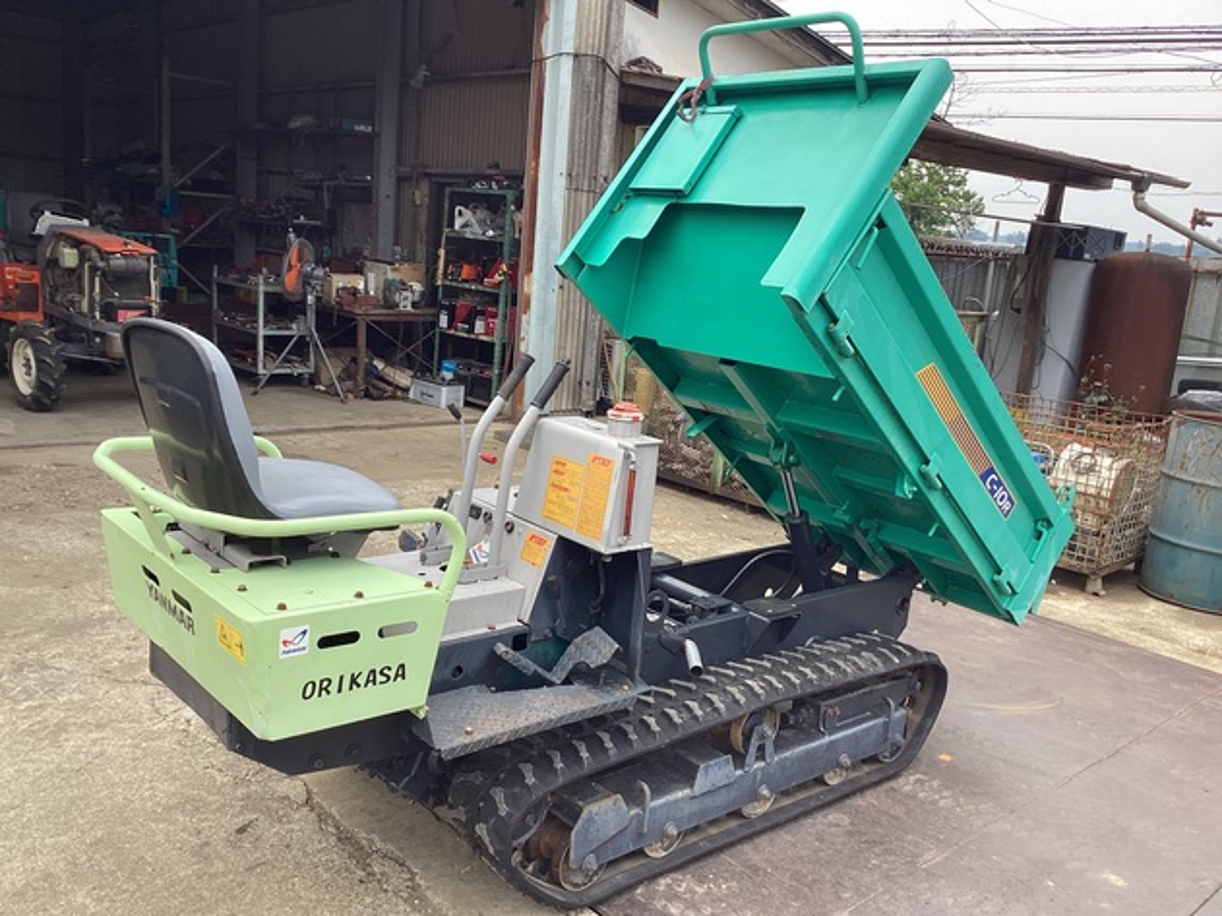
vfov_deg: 45.4
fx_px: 1094
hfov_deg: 58.4
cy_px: 458
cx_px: 611
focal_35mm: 31
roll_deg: -3.9
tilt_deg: -11.6
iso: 25
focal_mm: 3.3
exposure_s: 1/164
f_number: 2.4
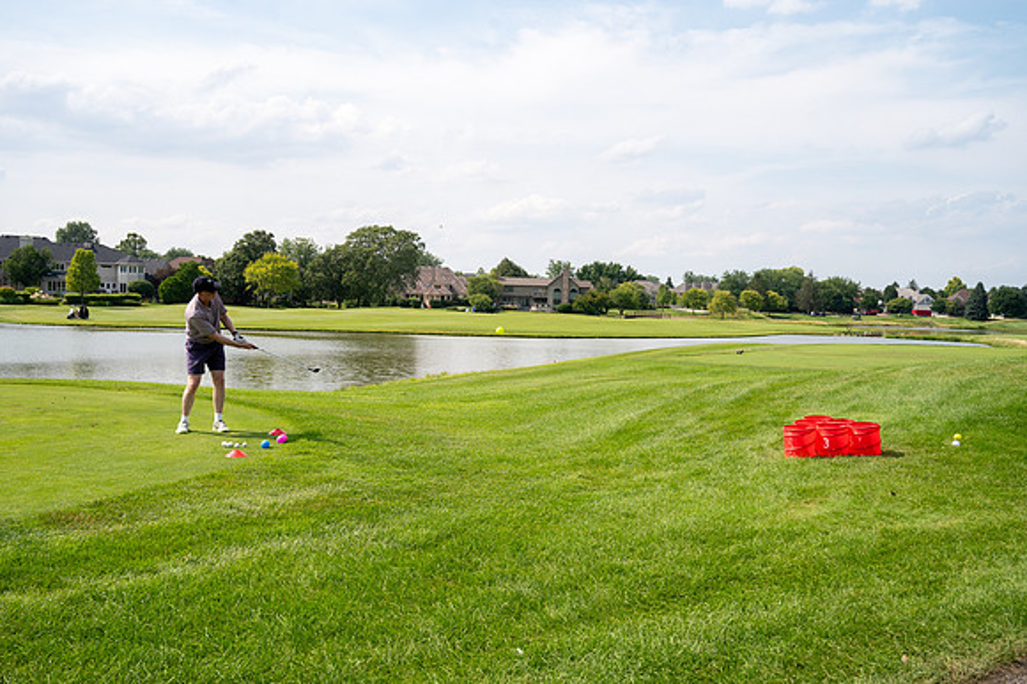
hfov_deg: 57.3
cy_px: 342
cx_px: 514
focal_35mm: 33
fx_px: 941
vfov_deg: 39.9
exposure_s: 1/1000
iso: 250
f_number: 6.3
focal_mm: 33
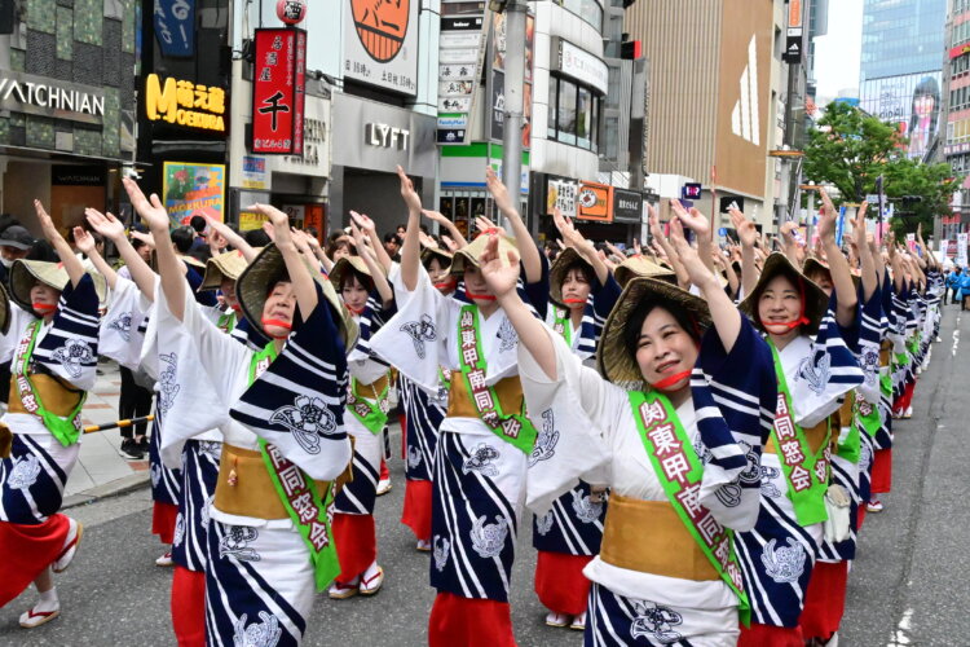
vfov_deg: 29.4
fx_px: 1233
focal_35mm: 46
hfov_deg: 43.0
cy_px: 324
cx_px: 485
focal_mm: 30.5
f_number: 20
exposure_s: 1/1600
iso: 12800
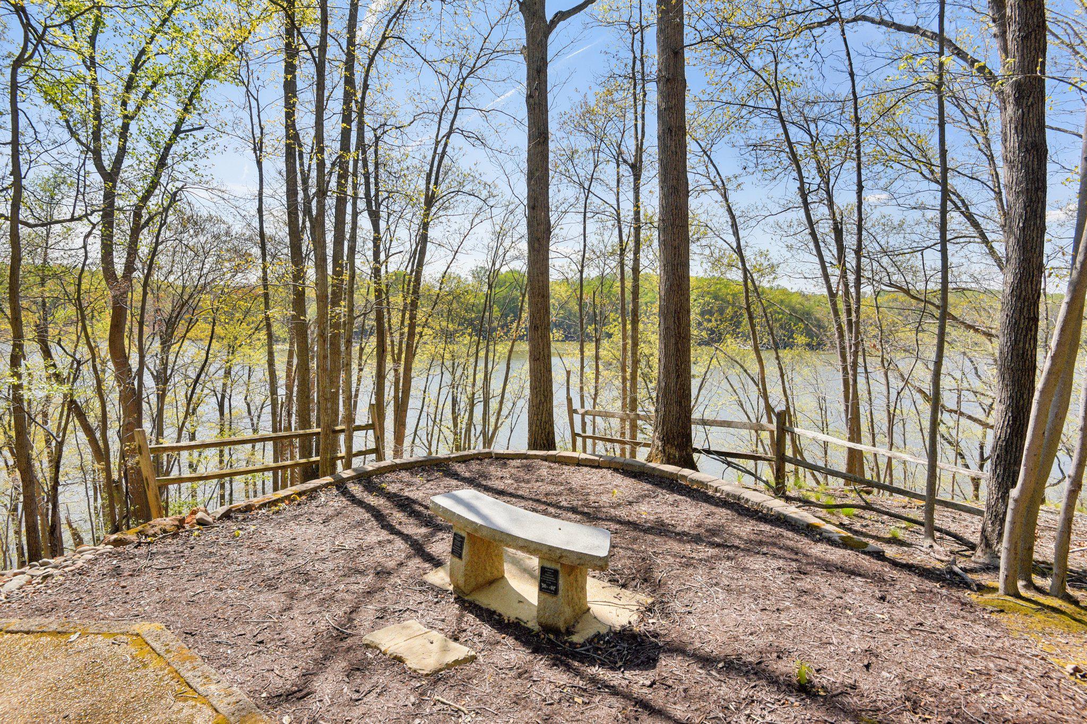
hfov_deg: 96.7
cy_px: 362
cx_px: 544
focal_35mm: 16
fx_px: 483
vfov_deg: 73.7
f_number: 9
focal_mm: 16
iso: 400
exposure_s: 1/2500
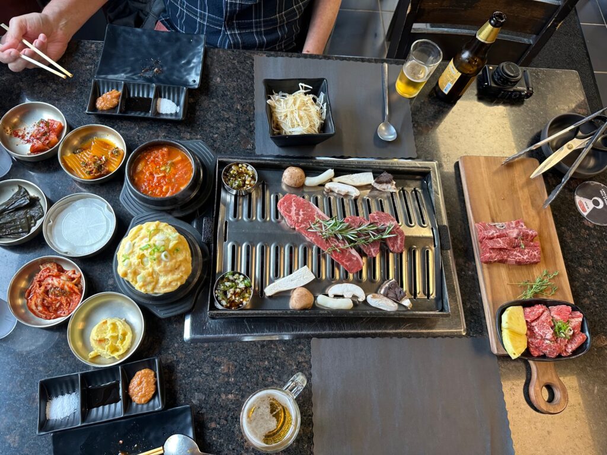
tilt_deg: -69.7
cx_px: 304
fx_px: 421
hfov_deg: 71.6
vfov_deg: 56.8
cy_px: 228
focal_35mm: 24
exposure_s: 1/120
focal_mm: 6.86
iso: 125
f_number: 1.78
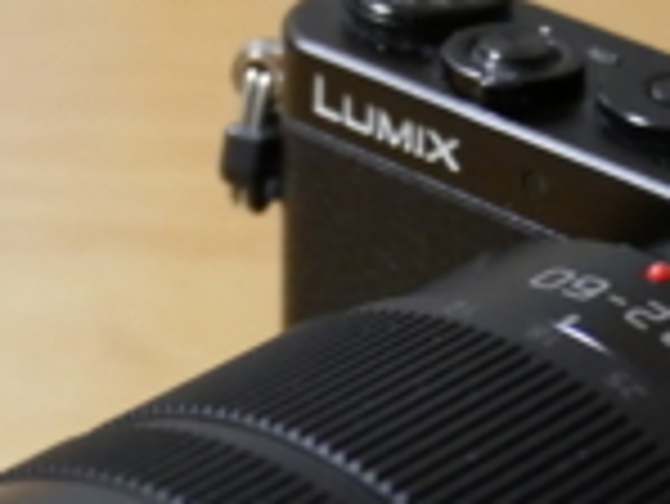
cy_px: 803
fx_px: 2654
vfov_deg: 10.4
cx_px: 342
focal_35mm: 137
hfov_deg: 14.4
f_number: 4.1
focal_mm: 17
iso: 3200
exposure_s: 1/60
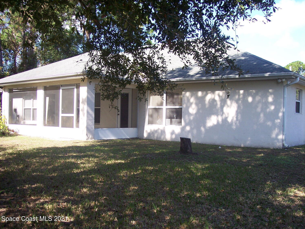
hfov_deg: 47.9
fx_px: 344
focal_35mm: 39
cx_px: 152
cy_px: 114
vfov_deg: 36.8
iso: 100
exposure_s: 1/250
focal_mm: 8
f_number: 3.4
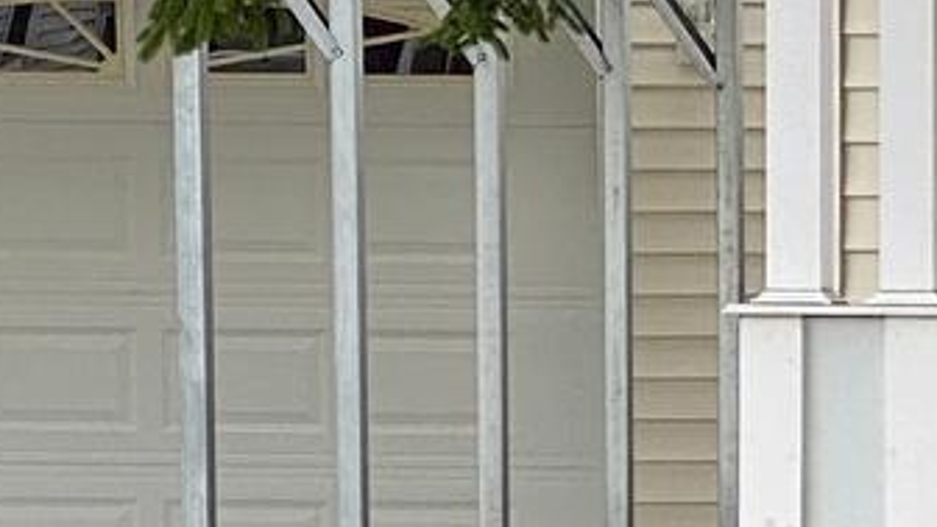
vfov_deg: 3.5
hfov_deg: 6.0
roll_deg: -1.1
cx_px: 2412
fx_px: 8572
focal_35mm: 345
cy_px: 756
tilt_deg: -2.4
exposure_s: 1/347
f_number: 2
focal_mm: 6
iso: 20
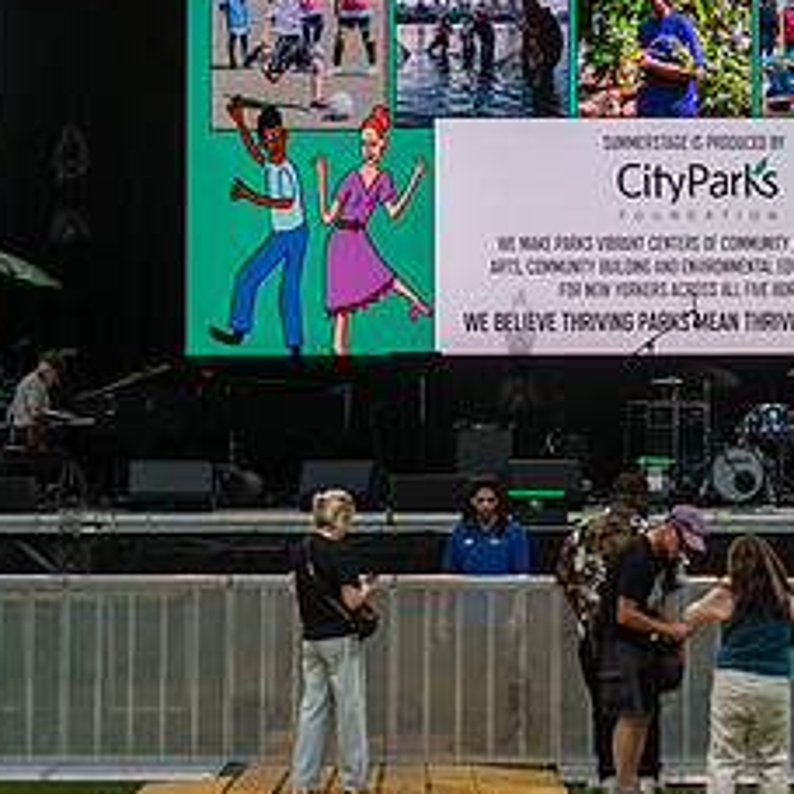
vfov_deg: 18.3
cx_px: 515
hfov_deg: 18.3
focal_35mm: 95
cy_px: 348
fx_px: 2465
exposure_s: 1/1600
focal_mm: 44
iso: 500
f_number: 4
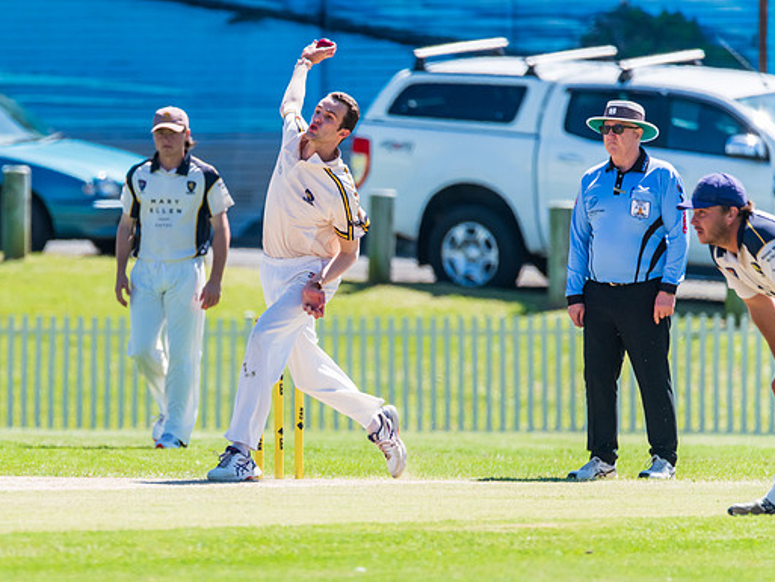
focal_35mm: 882
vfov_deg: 1.7
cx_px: 232
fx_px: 19751
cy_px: 394
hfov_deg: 2.2
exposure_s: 1/2000
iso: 640
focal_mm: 600
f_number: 6.3
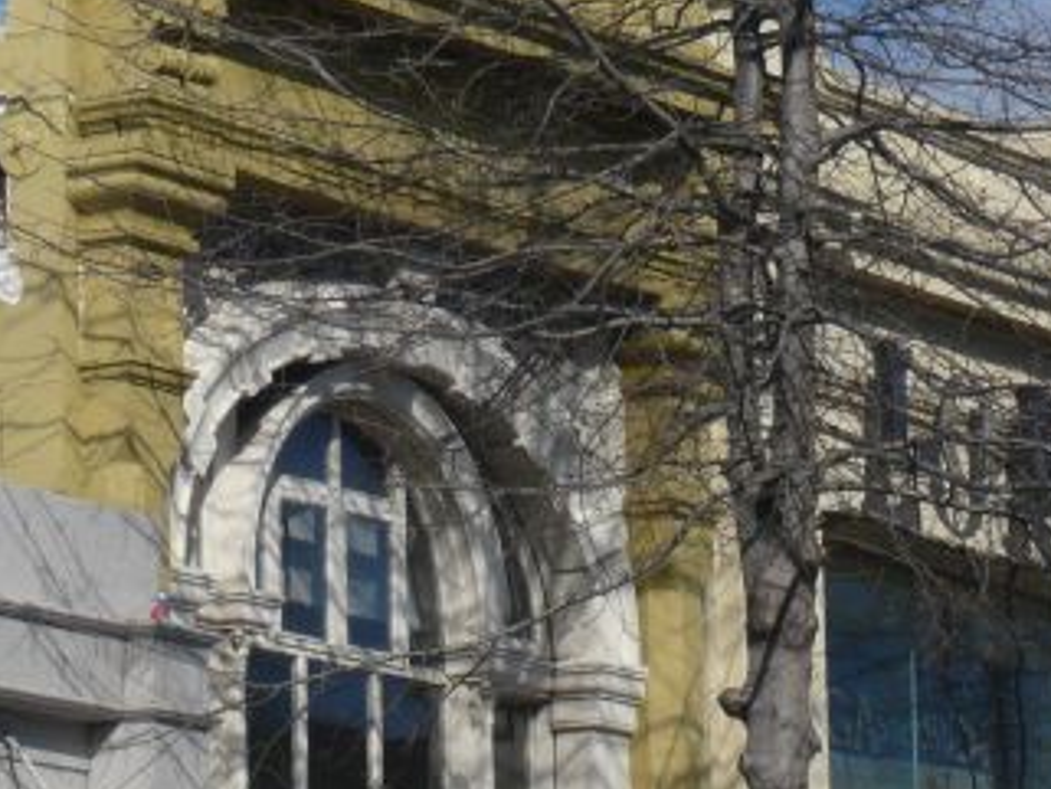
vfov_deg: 6.0
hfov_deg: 7.9
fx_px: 7563
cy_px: 213
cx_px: -111
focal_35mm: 249
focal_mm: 16.4
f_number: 5.6
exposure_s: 1/640
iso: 100
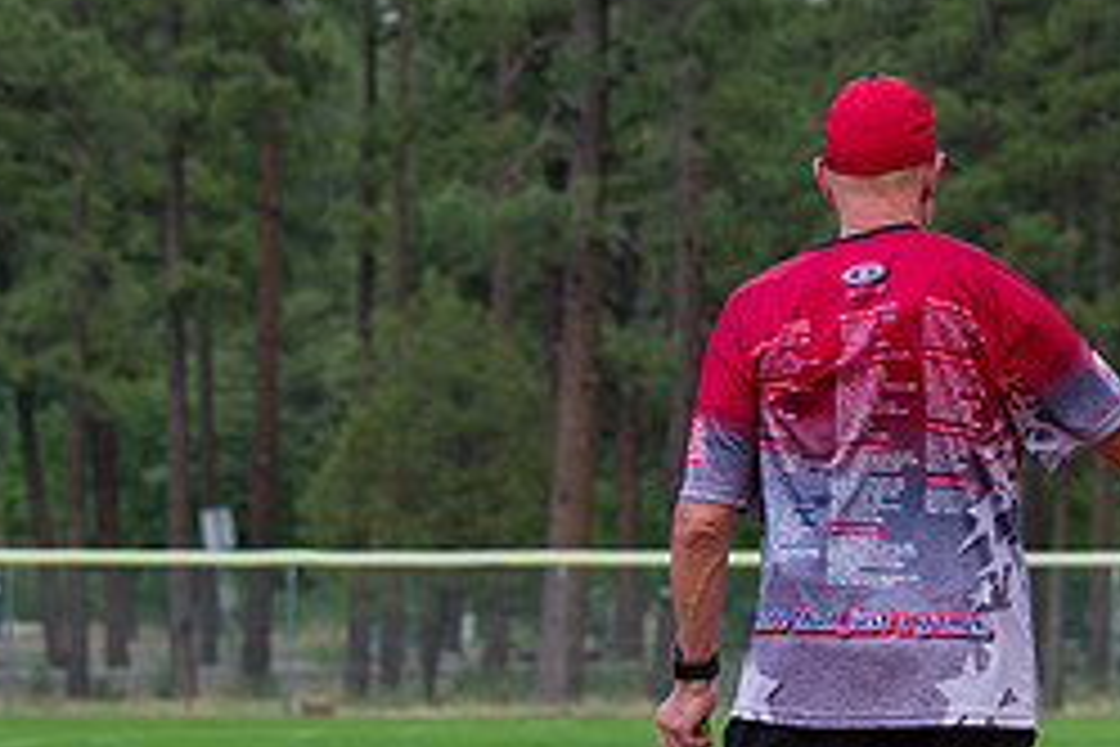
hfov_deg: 6.6
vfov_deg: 4.4
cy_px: 561
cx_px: 1168
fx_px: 9644
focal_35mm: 310
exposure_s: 1/1000
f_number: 7.1
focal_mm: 125
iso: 800
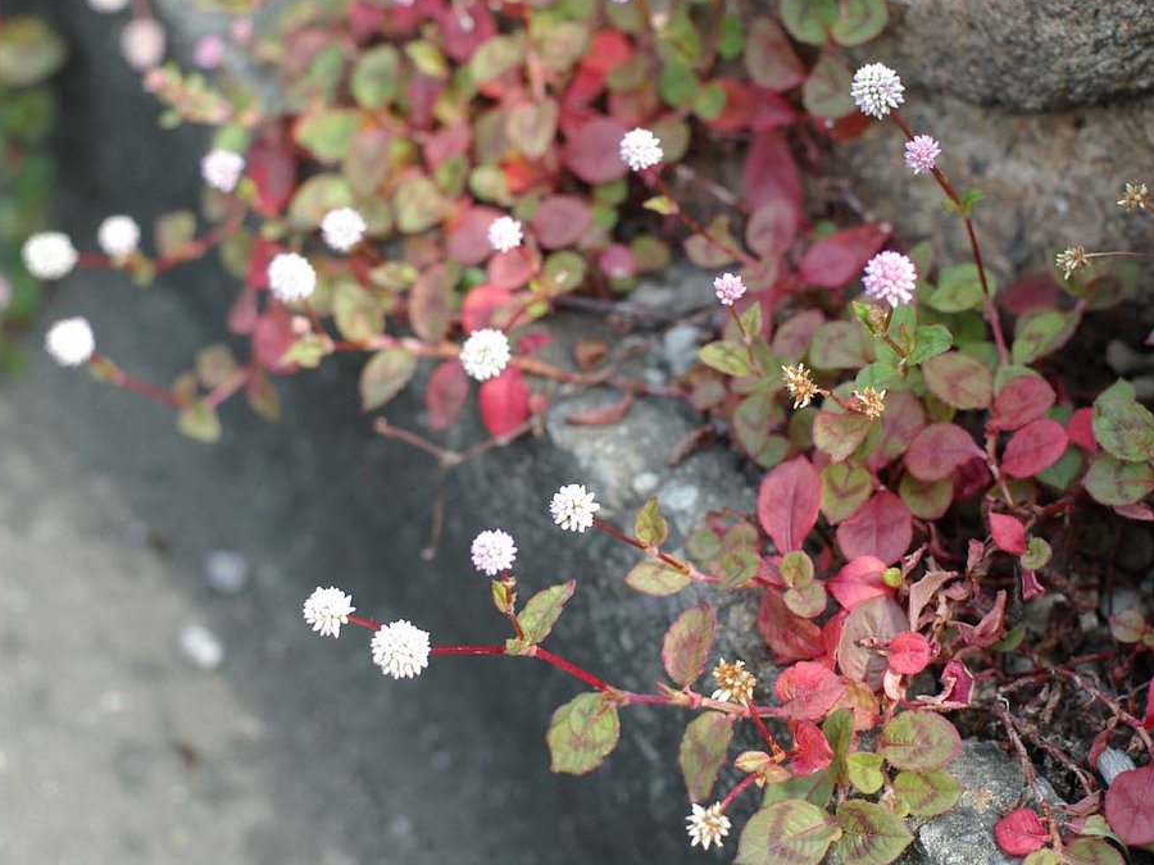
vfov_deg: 20.9
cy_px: 431
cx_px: 582
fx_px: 2352
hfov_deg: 27.6
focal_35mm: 71
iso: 200
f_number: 4
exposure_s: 1/180
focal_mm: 43
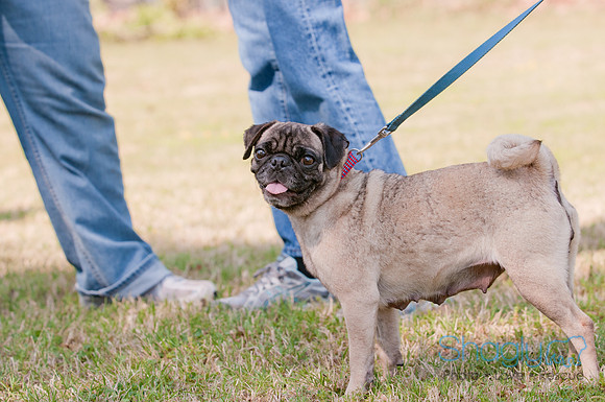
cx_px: 302
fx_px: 2014
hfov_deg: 17.1
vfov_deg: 11.4
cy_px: 201
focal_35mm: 120
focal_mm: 80
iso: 200
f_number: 5
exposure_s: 1/400
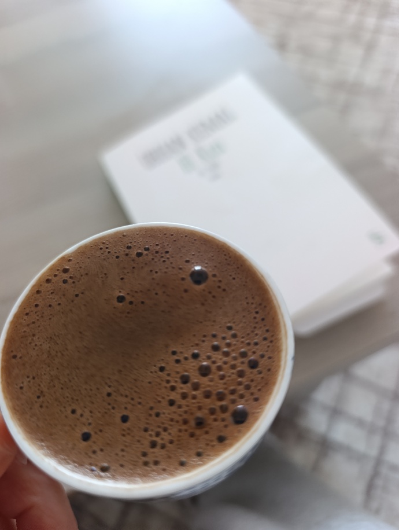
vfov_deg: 73.8
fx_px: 352
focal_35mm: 23
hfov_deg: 59.0
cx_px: 200
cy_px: 265
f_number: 1.6
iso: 1600
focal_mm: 6.14
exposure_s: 1/50
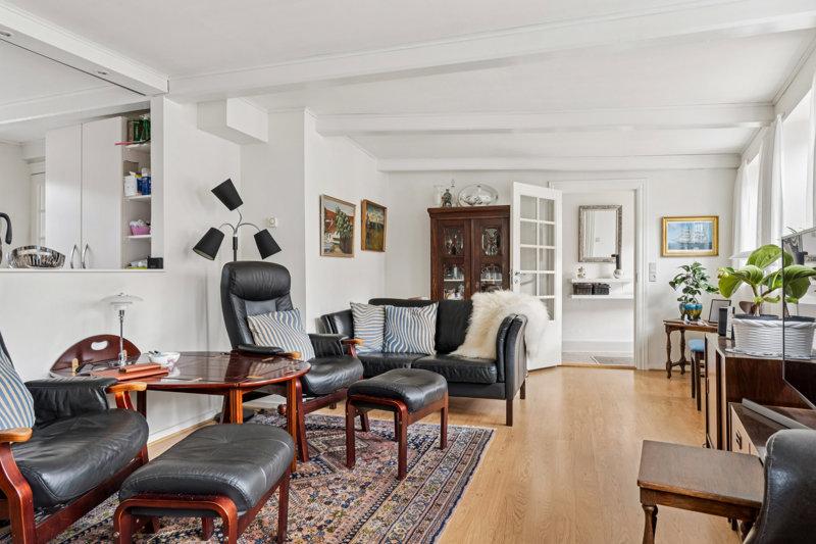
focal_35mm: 22
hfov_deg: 77.3
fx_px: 510
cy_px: 272
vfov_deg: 56.1
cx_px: 408
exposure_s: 1/6
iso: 200
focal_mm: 15
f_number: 8
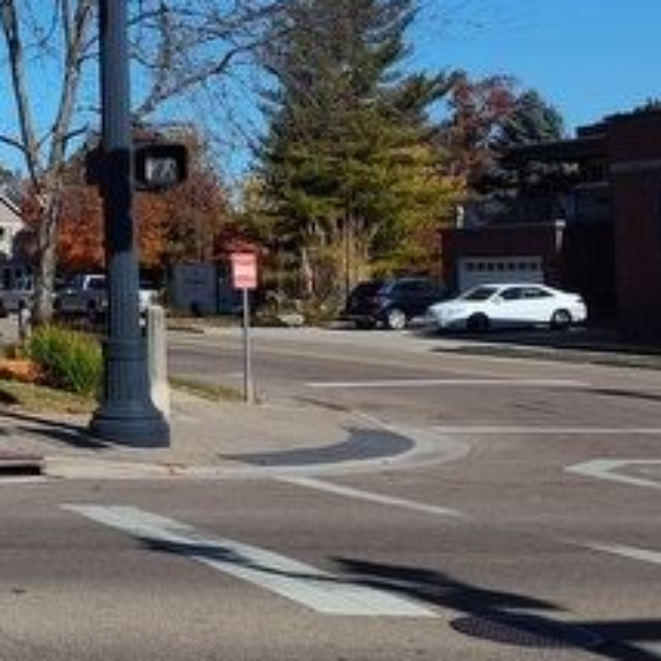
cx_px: -374
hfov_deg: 19.4
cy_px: 77
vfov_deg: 22.3
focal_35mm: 76
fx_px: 1642
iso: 100
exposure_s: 1/2683
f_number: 1.8
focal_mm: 5.56
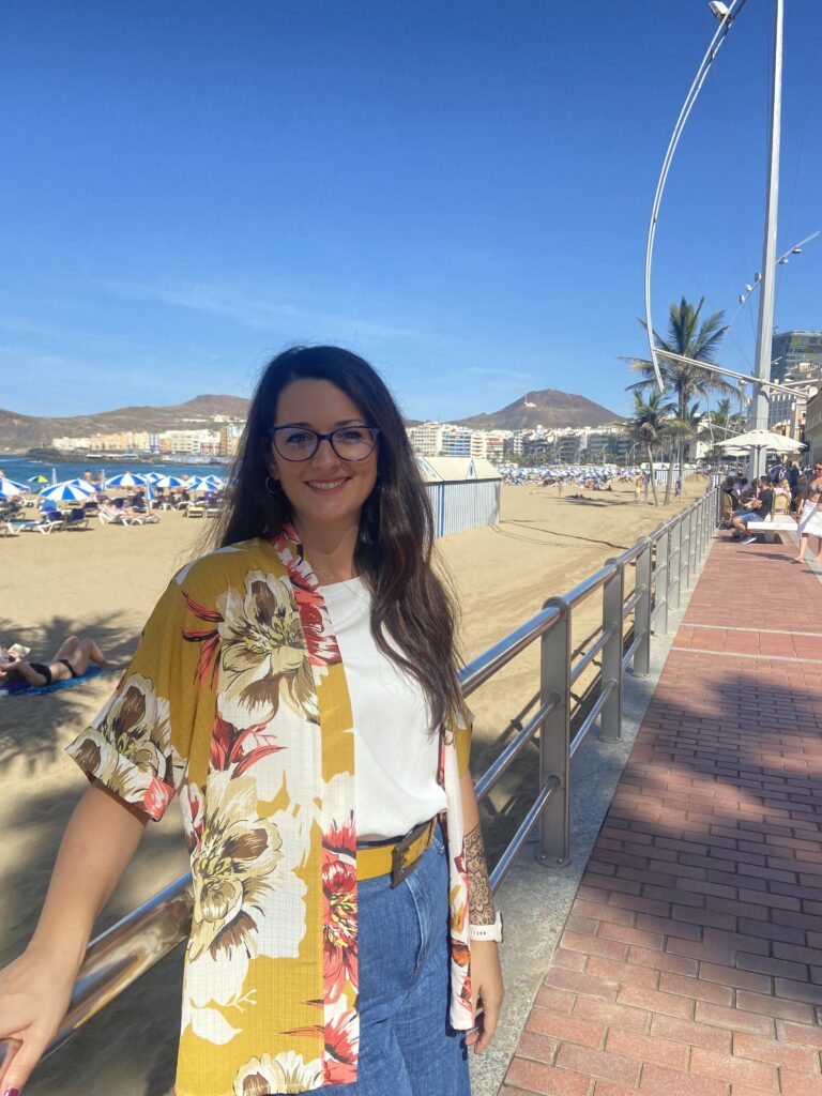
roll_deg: -0.5
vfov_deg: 67.3
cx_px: 411
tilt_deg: -4.6
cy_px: 548
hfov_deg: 53.1
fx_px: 823
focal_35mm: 26
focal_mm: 4.25
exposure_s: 1/2513
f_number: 1.8
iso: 32
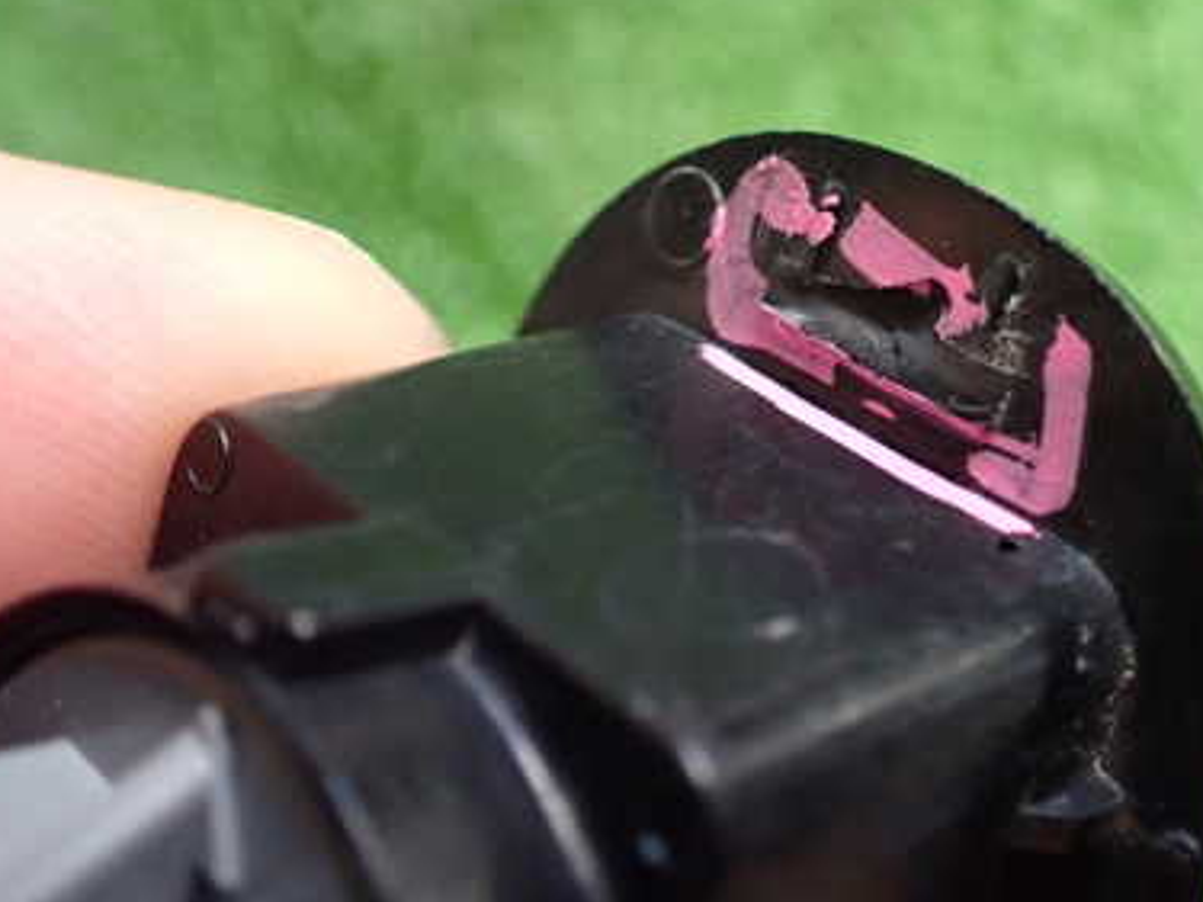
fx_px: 1668
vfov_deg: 30.0
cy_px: 292
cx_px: 921
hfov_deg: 38.5
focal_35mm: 48
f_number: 2.3
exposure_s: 1/60
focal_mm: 5.4
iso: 800
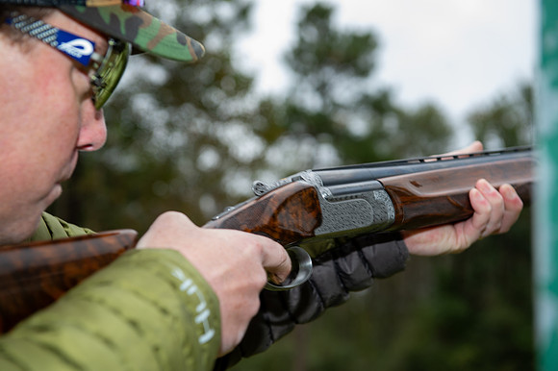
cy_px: 186
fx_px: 1022
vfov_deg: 20.6
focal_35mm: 66
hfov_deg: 30.5
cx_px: 279
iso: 320
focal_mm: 66
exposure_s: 1/250
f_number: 5
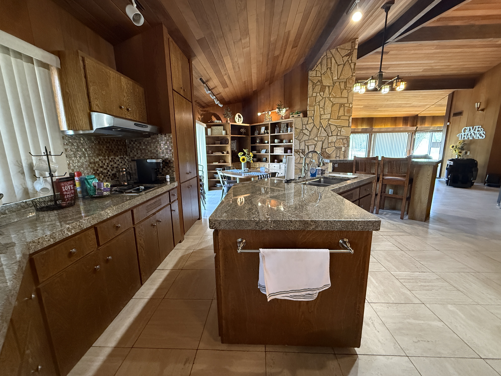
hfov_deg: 102.1
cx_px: 250
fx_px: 203
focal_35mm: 14
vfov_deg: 85.7
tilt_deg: -10.5
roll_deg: +0.7
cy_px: 188
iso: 800
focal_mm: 2.22
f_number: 2.2
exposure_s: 1/60
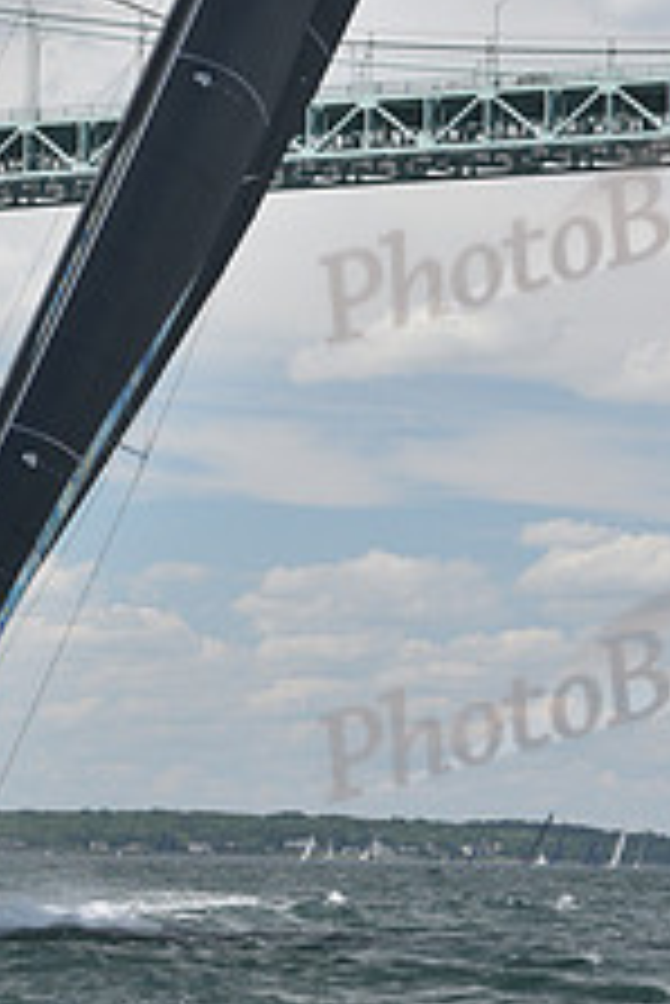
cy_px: 59
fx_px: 5937
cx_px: 88
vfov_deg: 9.6
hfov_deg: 6.4
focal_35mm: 213
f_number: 6.3
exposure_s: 1/800
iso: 320
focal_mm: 82
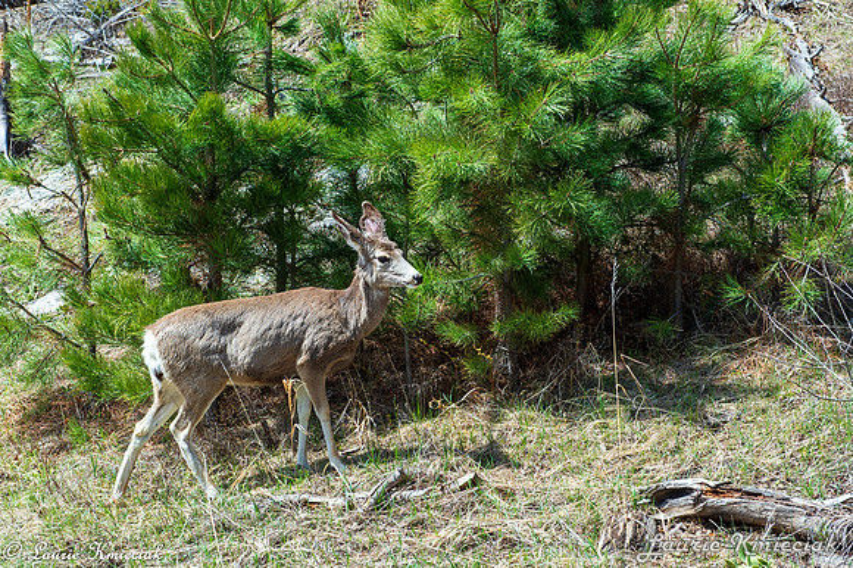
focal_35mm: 88
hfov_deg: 23.2
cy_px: 345
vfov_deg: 15.6
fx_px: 2074
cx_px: 402
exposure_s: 1/400
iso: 560
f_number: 11
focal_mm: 70
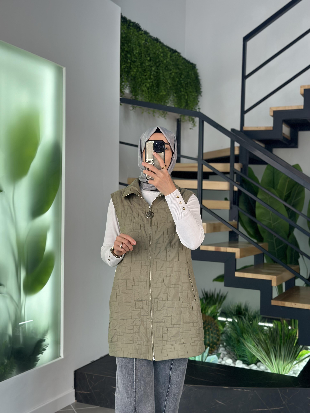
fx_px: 573
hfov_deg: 30.3
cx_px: 155
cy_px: 206
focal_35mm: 48
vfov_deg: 39.7
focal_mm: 6.86
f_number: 1.78
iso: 80
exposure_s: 1/279
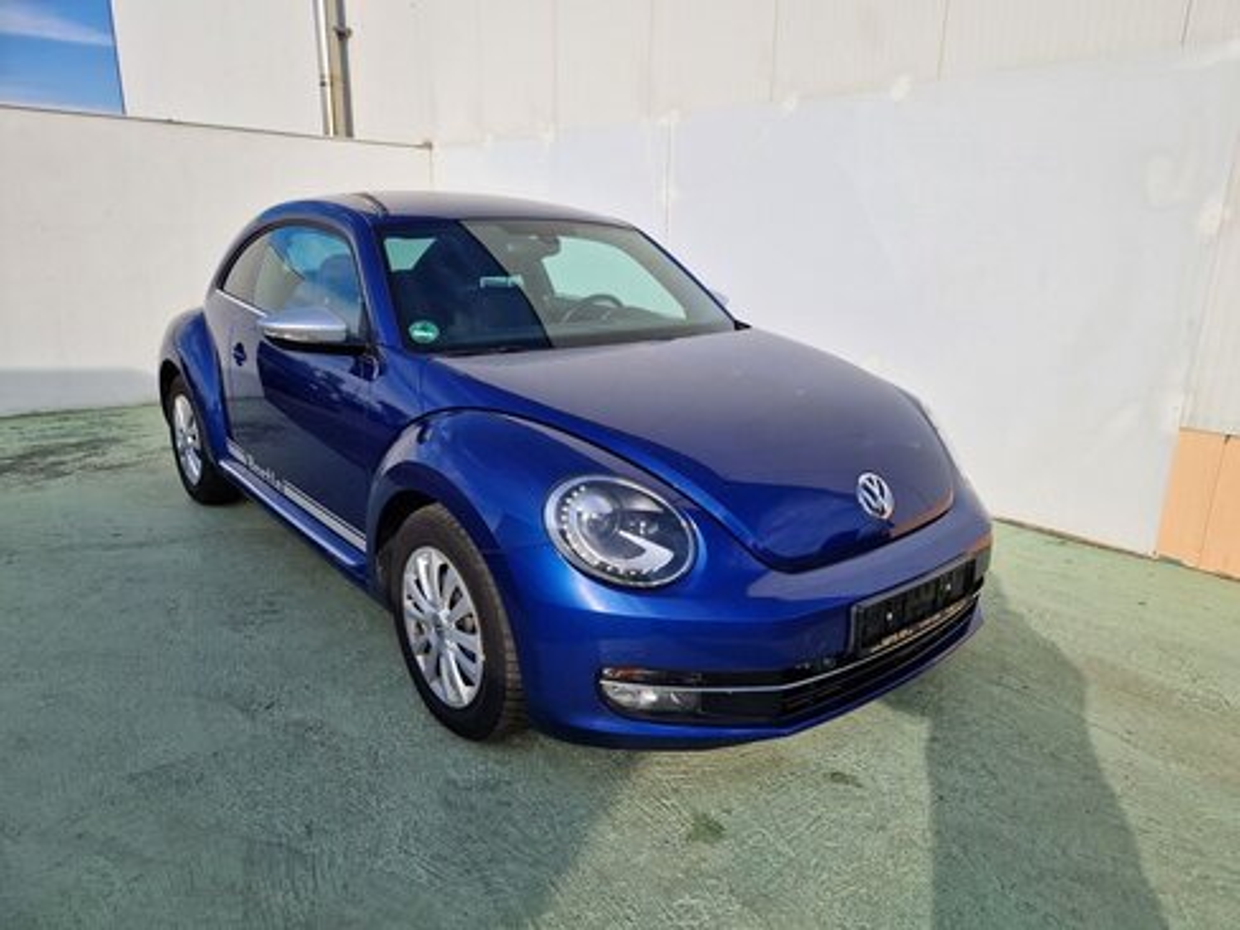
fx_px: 824
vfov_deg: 58.9
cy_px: 465
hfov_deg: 73.9
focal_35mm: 23
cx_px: 620
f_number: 1.8
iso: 50
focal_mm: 5.4
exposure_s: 1/1360
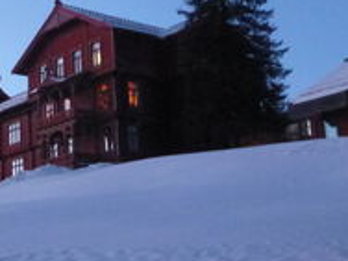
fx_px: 824
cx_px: 28
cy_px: 58
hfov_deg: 23.2
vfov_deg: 17.9
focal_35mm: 82
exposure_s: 1/15
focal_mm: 7.8
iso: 1600
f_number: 4.3
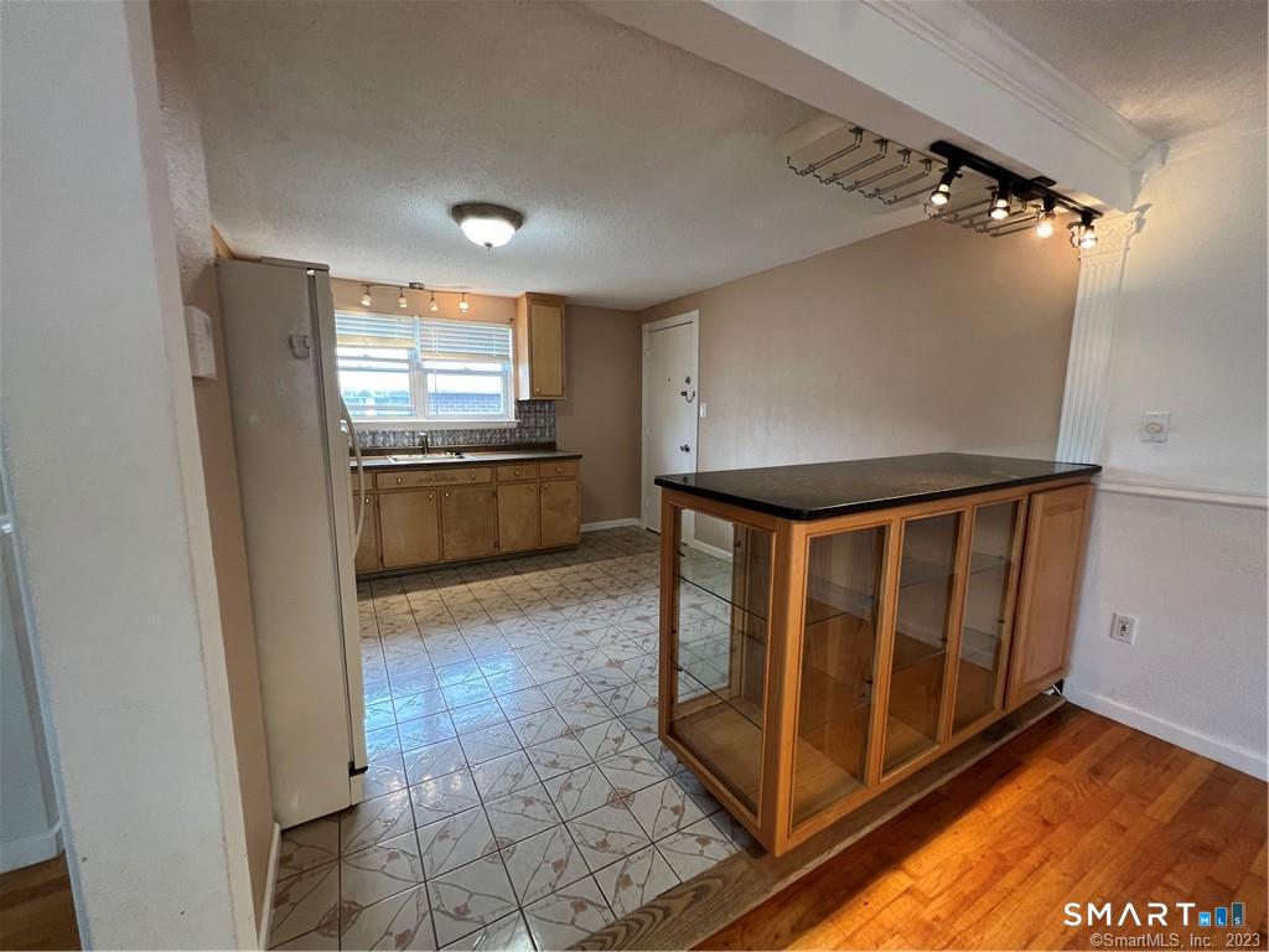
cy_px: 476
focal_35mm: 13
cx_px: 634
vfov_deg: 89.9
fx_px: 477
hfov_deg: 106.2
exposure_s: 1/120
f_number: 1.8
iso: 250
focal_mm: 1.57
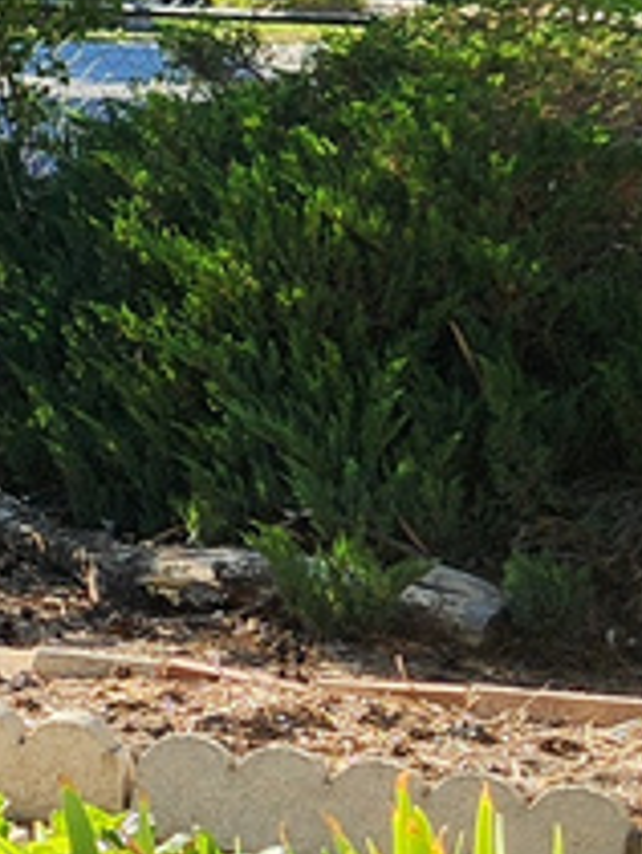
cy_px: 573
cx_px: -1568
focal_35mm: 168
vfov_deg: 11.7
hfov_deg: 7.3
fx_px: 4146
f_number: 1.8
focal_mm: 5.4
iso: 20
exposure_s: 1/565
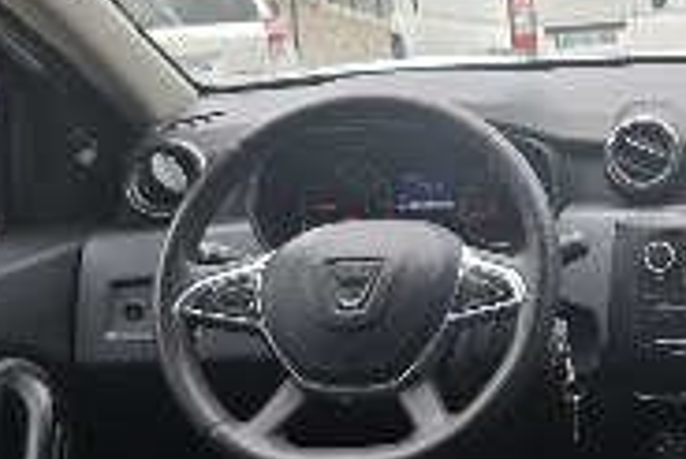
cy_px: 108
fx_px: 1030
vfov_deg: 24.8
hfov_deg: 33.5
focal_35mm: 54
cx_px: 693
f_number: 1.7
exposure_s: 1/180
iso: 25
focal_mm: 6.3
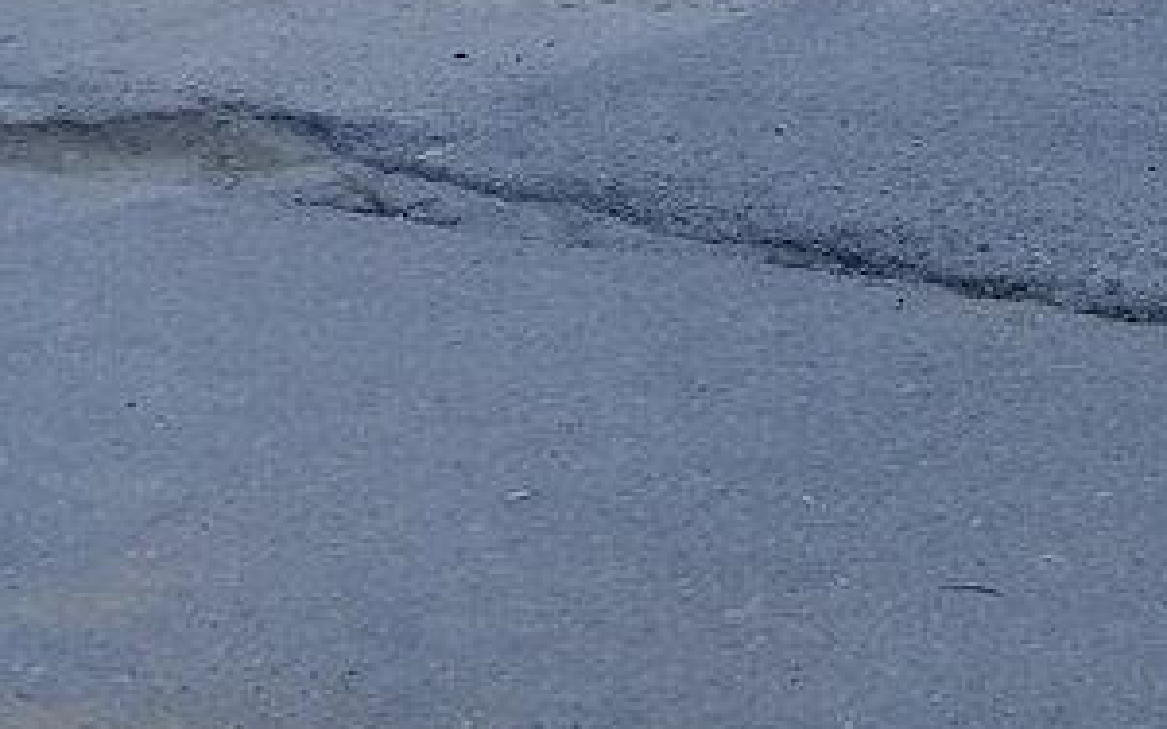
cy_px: -118
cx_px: 1245
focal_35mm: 72
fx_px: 2289
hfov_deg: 26.6
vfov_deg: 17.3
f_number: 2.2
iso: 50
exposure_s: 1/280
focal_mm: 3.3
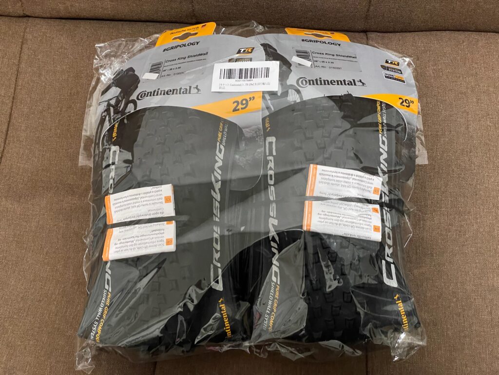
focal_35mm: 52
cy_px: 188
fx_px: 750
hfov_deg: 36.8
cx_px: 250
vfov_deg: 28.0
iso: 800
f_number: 2
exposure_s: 1/30
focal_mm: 6
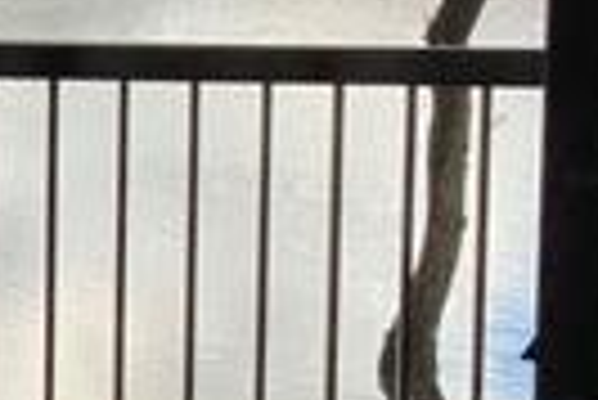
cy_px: 90
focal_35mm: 181
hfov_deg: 11.0
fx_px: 3010
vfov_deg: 7.6
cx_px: -234
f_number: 1.8
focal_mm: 3
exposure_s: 1/574
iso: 16
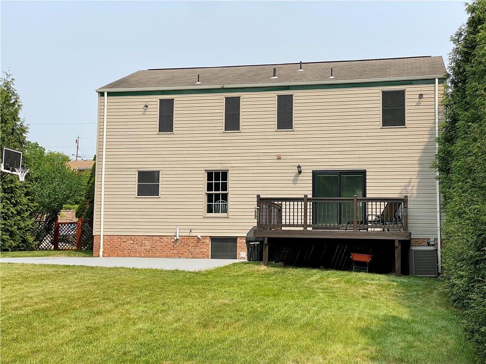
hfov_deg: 36.8
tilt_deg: +6.2
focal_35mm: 52
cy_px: 182
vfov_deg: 28.0
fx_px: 730
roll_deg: -1.2
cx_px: 243
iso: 20
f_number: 2
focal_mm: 6
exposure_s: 1/1497
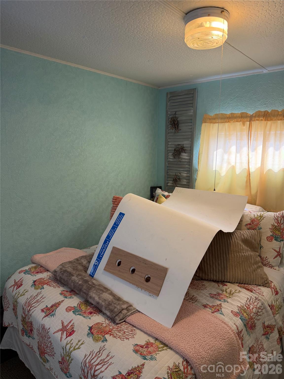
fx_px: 263
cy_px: 190
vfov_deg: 71.6
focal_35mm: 24
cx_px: 142
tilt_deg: -9.3
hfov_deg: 56.8
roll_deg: -0.2
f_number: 1.78
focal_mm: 6.76
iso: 125
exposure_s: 1/60
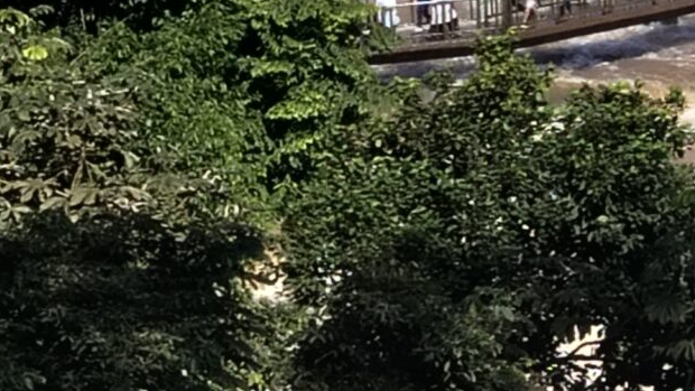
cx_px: 1393
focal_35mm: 216
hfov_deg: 9.3
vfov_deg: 5.5
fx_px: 3981
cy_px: -333
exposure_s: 1/940
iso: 100
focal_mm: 5.25
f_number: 1.75
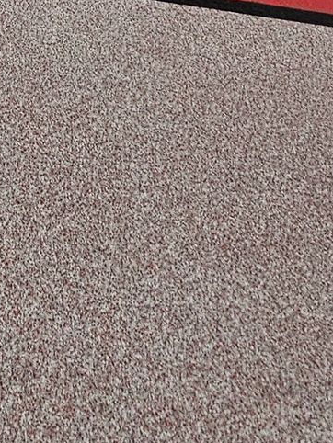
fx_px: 884
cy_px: -310
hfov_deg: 19.3
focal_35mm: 69
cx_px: -132
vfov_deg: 21.1
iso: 250
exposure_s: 1/60
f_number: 2.2
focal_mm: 2.2
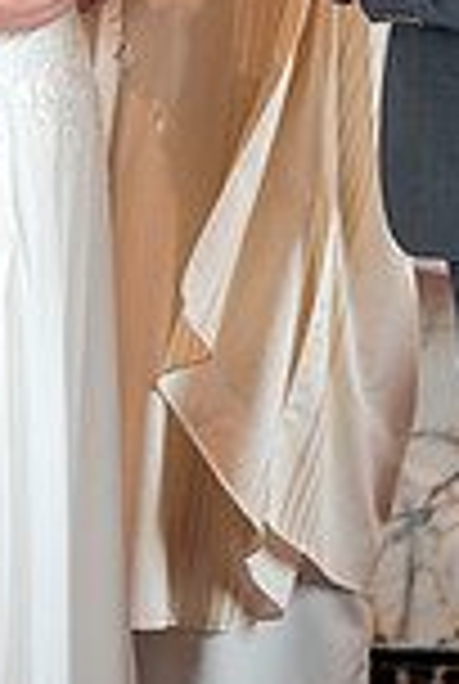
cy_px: -112
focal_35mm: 251
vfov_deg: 8.1
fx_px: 4778
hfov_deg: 5.5
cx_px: 176
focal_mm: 85
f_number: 1.4
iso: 640
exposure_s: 1/500
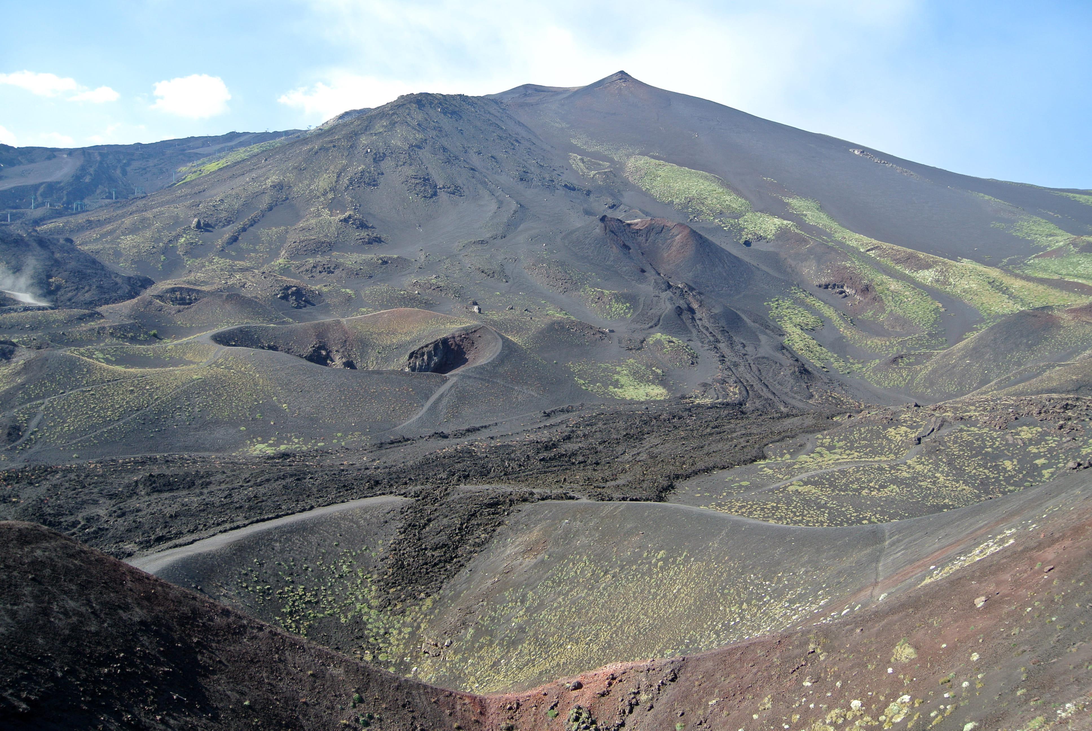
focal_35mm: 32
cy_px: 366
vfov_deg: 41.2
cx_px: 546
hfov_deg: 58.7
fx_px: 972
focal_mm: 12.1
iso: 100
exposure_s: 1/320
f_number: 4.2
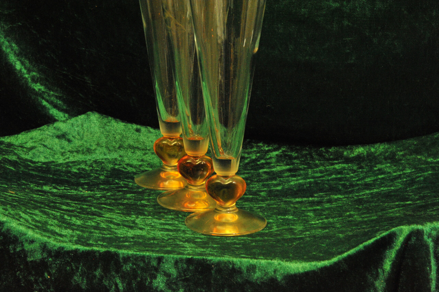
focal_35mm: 105
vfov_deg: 13.0
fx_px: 1279
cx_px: 220
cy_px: 146
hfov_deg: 19.5
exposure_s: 1/10
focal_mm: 105
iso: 6400
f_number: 22
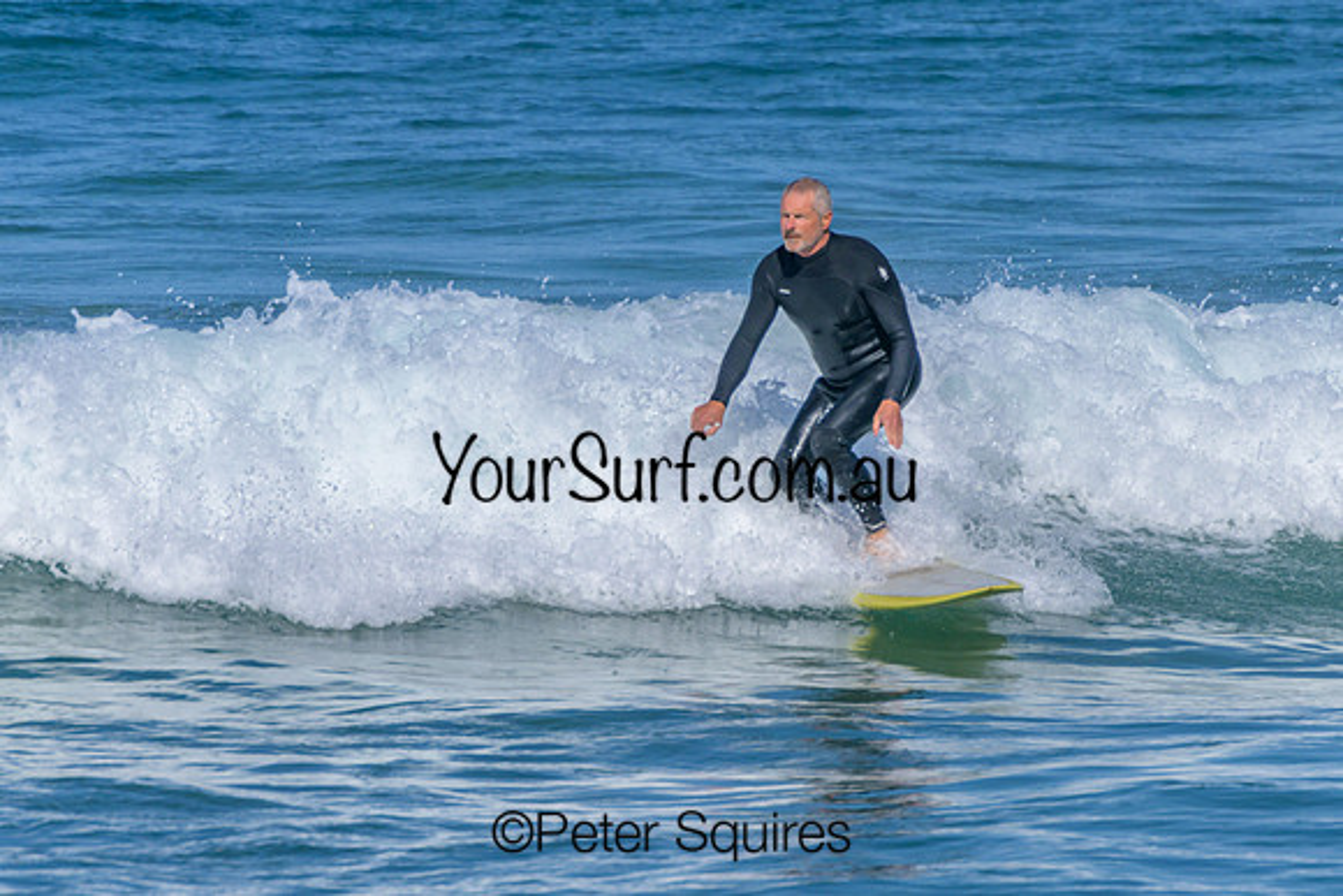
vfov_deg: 1.5
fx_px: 33171
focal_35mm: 889
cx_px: 741
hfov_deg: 2.3
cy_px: 447
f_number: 11
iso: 450
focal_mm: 800
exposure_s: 1/2000
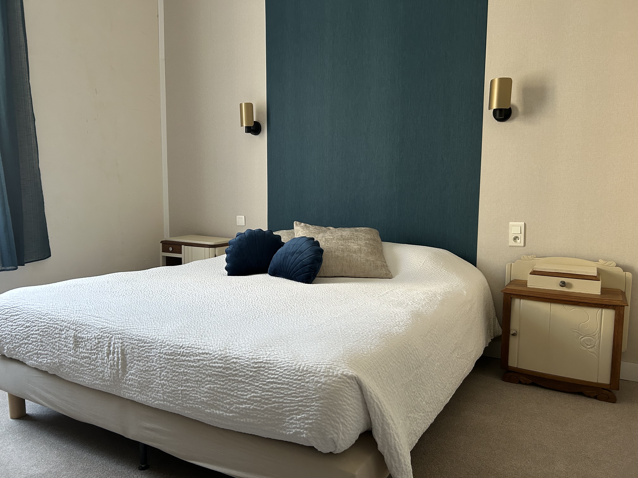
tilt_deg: -7.2
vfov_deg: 53.1
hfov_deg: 67.3
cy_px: 239
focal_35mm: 26
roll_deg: -1.0
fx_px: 479
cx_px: 319
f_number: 1.5
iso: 160
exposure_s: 1/60
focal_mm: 5.7
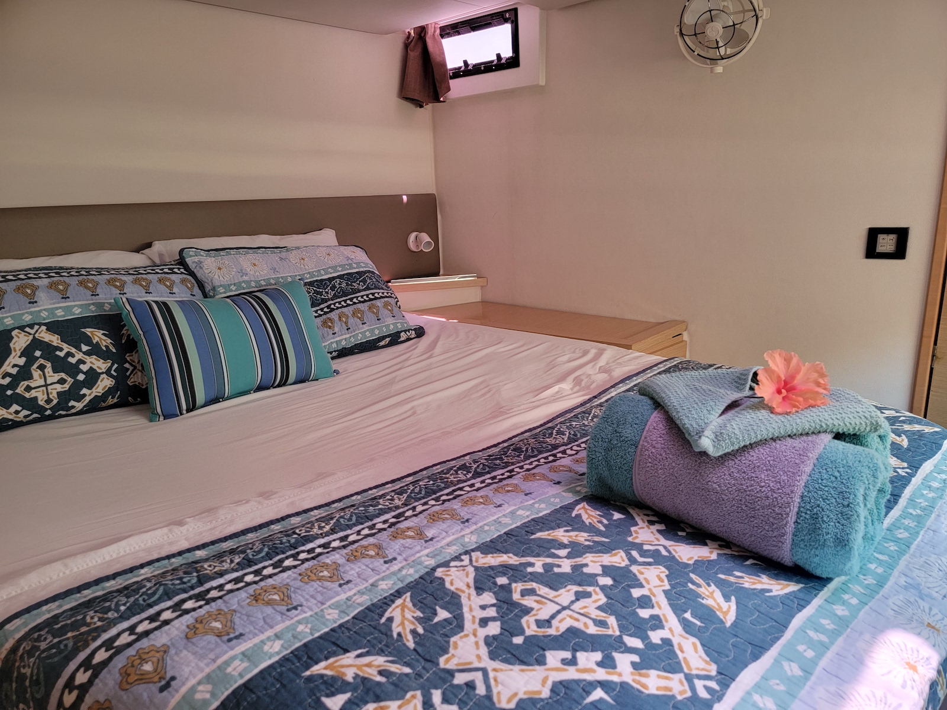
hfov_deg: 71.6
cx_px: 474
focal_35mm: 24
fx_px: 657
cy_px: 355
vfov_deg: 56.8
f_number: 1.8
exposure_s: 1/40
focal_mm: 6.7
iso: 200
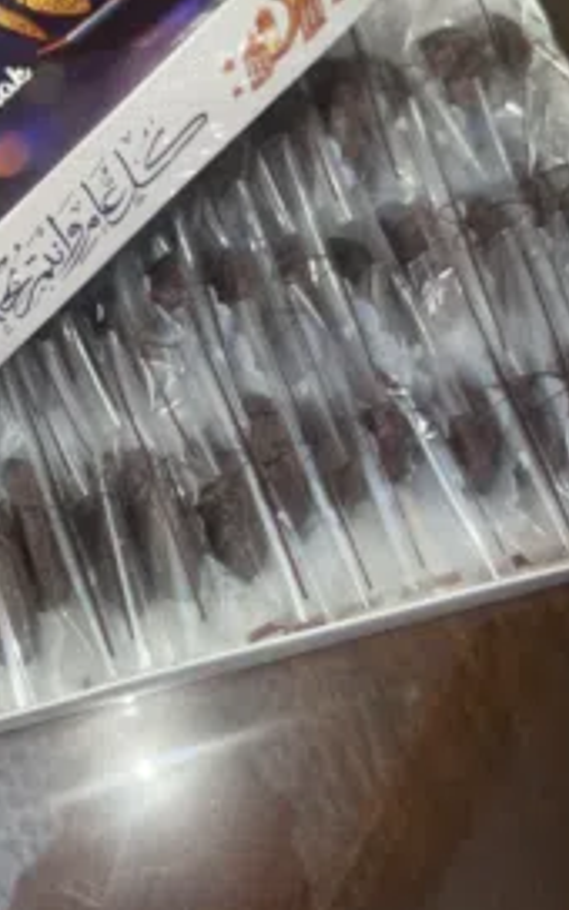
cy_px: 371
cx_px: 84
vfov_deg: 50.1
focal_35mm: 39
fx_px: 968
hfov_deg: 31.6
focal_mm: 5.1
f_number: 1.6
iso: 32
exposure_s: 1/78
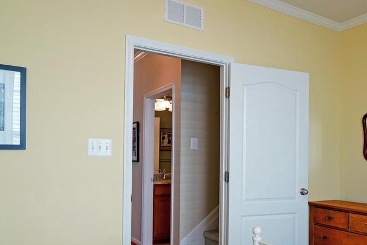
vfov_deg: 38.6
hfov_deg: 54.5
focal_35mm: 34
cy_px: 157
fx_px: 347
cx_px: 249
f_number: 3.2
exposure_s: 1/40
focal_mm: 10
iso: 125
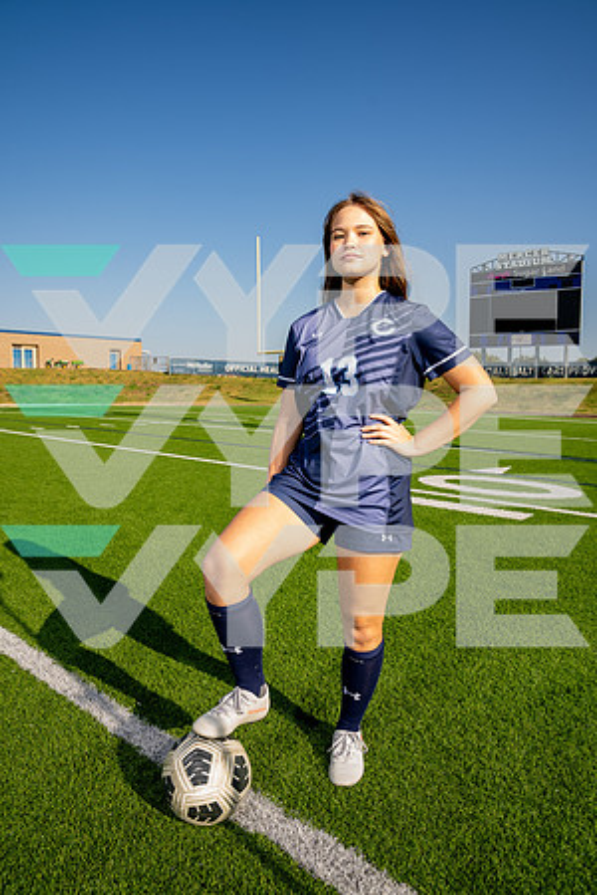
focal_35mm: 24
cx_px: 298
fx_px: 597
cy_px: 448
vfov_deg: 73.7
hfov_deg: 53.1
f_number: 7.1
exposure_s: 1/125
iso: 50
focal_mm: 24
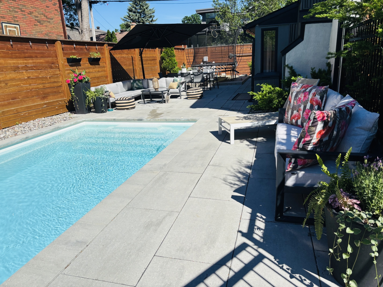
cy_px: 144
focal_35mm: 26
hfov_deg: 67.3
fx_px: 288
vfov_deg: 53.1
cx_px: 192
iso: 50
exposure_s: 1/5618
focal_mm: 5.96
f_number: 1.6
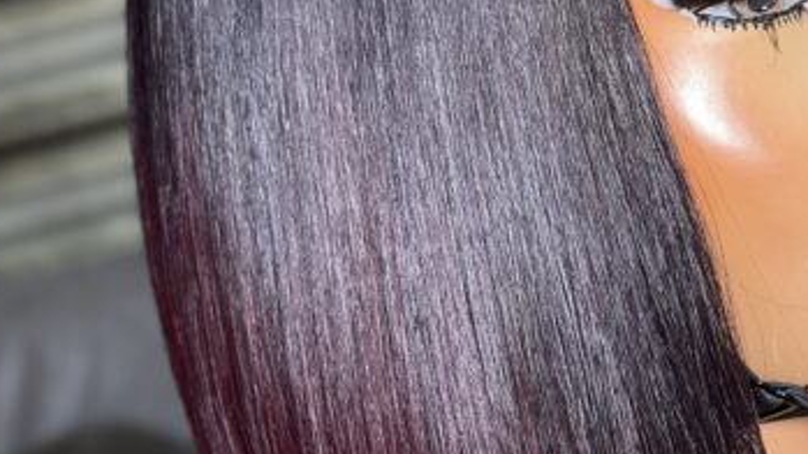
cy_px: 181
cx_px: 662
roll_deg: +14.6
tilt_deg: -7.4
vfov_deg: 10.1
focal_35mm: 120
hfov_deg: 17.7
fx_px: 2570
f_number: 1.78
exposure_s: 1/104
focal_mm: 6.86
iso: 64
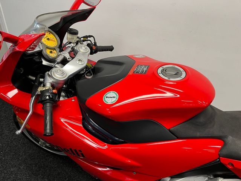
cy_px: 90
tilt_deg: -34.9
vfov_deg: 53.1
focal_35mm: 26
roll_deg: -3.8
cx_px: 120
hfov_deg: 67.3
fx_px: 181
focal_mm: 5.1
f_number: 1.6
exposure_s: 1/50
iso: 100
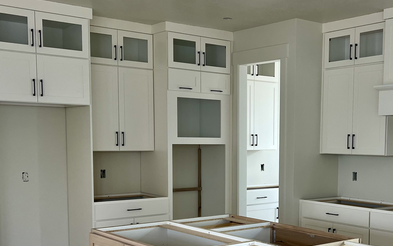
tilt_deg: -7.0
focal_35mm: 51
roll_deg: -0.1
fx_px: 546
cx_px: 268
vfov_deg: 25.0
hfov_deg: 39.0
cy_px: 189
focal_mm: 5.7
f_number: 1.5
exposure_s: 1/121
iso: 80
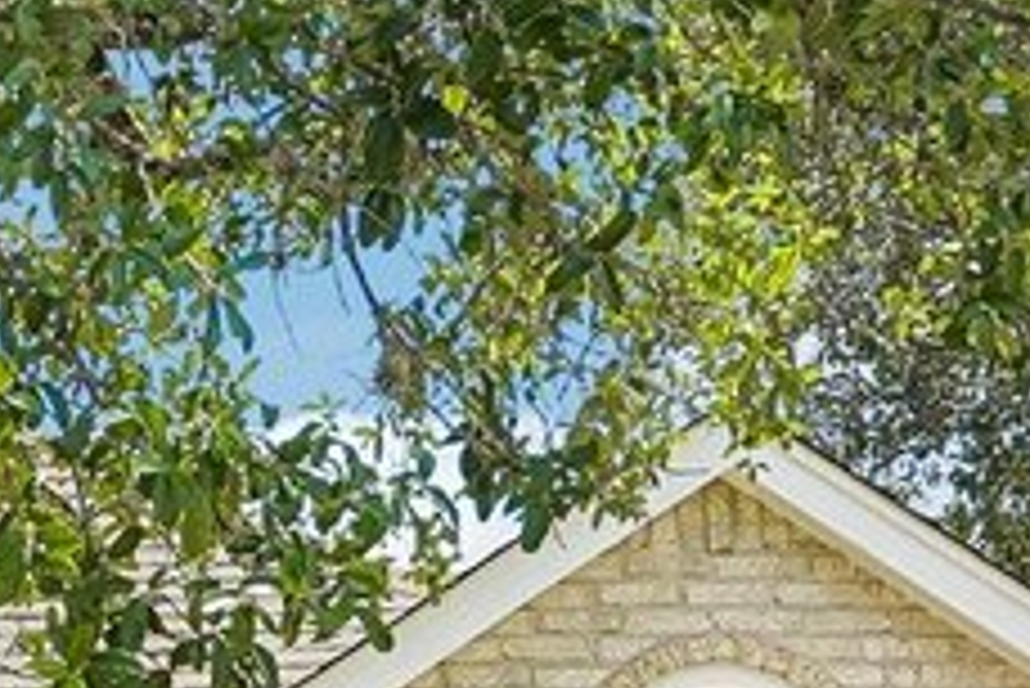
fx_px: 5869
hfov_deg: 9.6
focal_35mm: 205
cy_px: 1183
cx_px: -742
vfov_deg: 6.6
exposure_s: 1/100
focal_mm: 29
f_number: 8
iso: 100
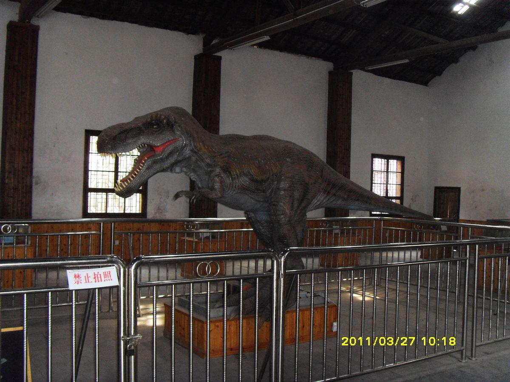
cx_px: 255
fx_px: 575
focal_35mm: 39
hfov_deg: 47.9
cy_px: 191
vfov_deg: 36.8
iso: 400
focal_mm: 6.6
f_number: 3.5
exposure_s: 1/45
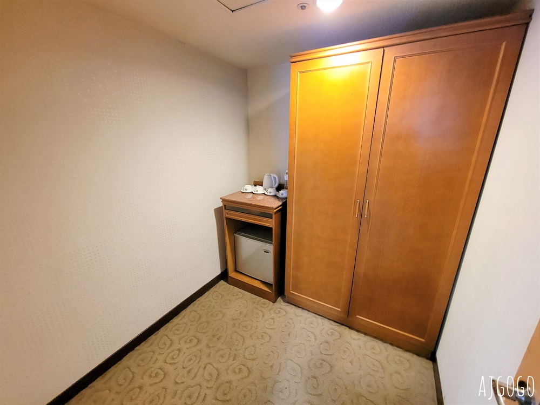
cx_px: 270
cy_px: 202
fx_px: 203
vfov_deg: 89.9
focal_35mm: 13
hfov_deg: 106.2
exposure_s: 1/24
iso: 640
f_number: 2.2
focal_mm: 2.2
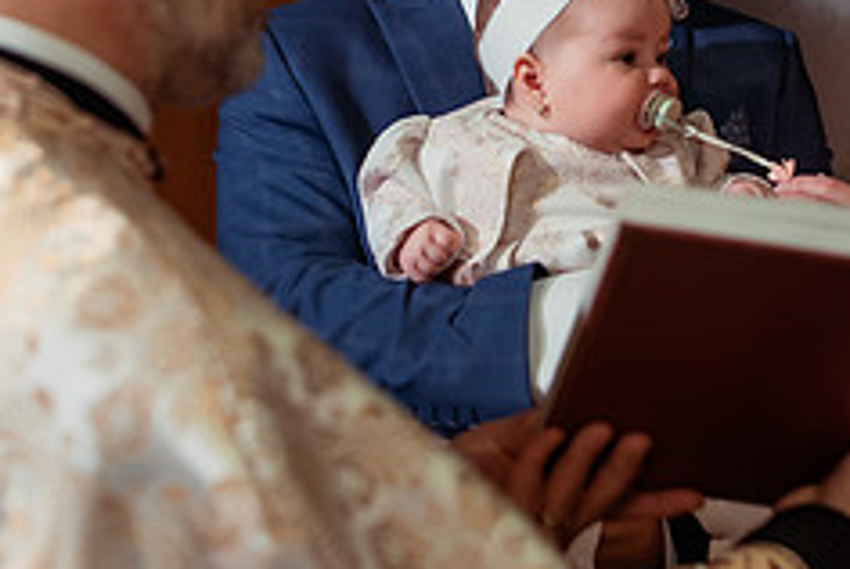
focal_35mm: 86
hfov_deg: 23.4
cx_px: 634
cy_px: 67
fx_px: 2033
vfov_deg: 15.8
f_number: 2.8
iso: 1600
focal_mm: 35
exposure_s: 1/200
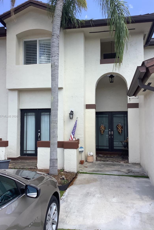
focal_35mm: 33
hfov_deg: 40.0
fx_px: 212
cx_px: 70
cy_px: 116
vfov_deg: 57.2
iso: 25
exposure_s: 1/515
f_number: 2.4
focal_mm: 3.3
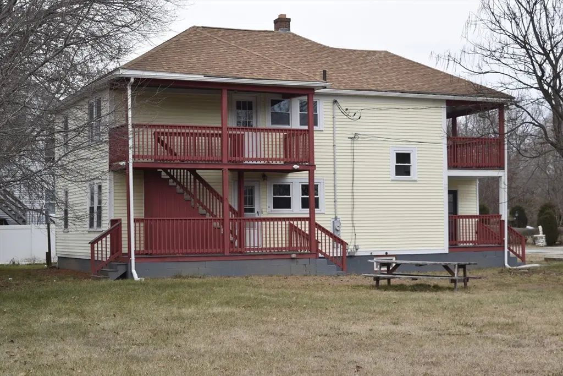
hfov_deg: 31.9
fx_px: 985
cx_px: 282
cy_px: 188
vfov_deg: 21.6
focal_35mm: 63
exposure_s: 1/160
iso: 100
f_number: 6.3
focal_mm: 42
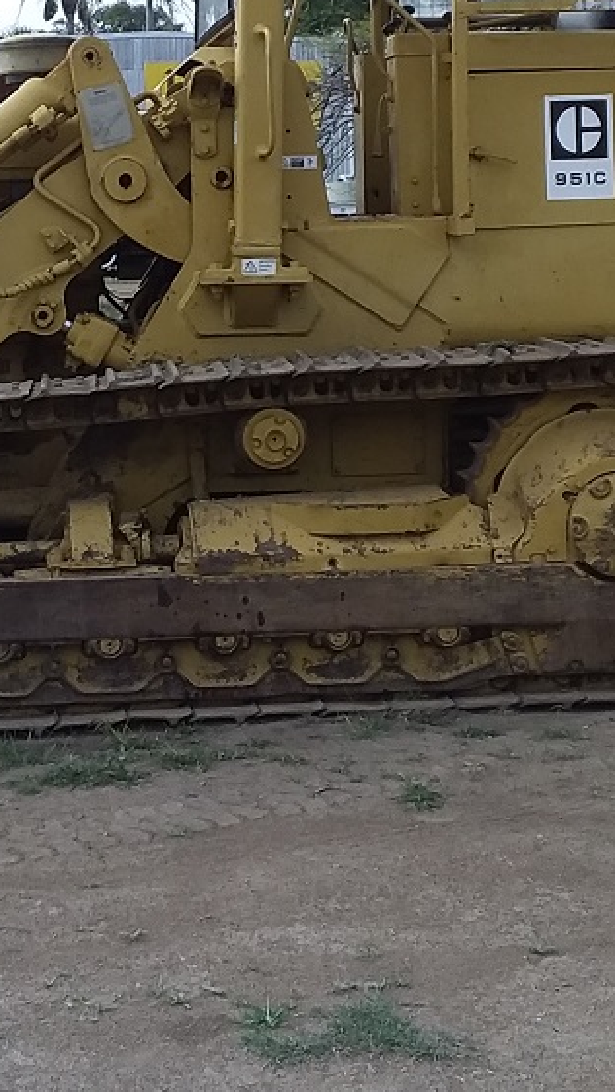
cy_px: 290
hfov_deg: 17.0
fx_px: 2056
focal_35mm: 71
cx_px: 247
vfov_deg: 29.3
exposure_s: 1/746
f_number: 1.9
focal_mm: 2.91
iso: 40
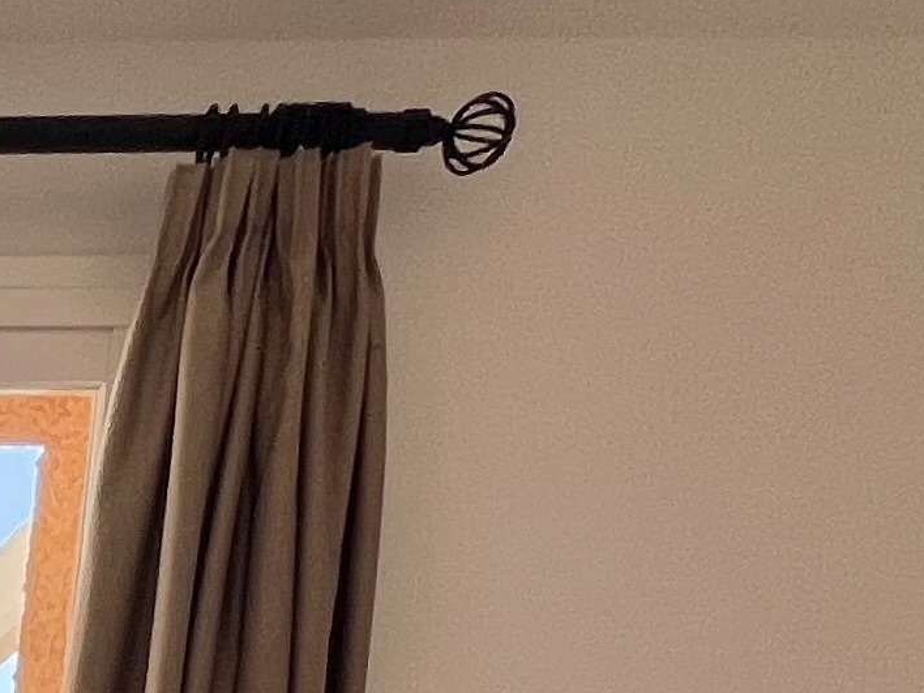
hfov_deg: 18.0
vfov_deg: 12.4
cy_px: 1916
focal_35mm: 74
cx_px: -931
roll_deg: -0.1
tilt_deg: -14.5
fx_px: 1975
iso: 32
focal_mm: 1.57
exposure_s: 1/261
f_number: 1.8
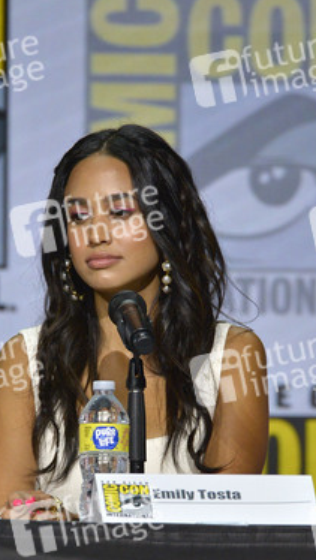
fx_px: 8323
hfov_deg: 2.2
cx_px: 131
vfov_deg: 3.9
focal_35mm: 560
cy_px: 296
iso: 1600
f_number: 6.3
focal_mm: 500
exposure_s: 1/250
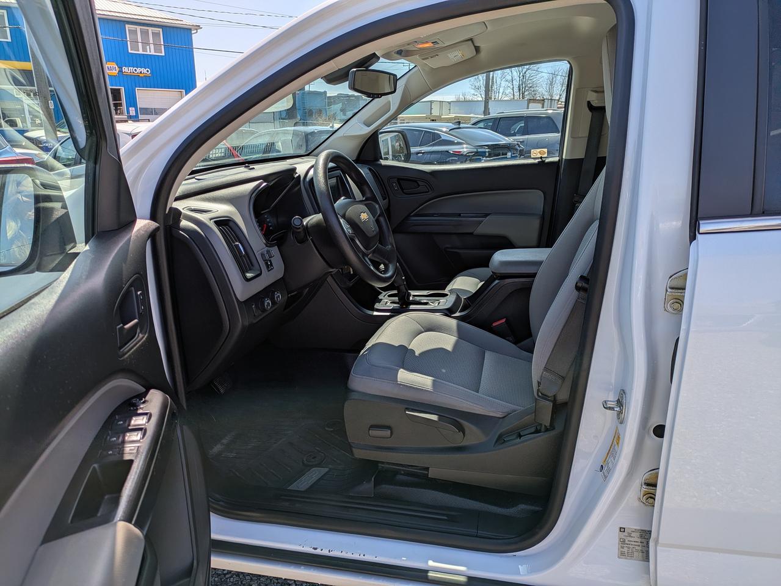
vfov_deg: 54.9
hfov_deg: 69.4
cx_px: 390
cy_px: 293
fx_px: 564
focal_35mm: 25
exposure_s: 1/1481
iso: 41
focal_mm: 5.43
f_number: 1.89
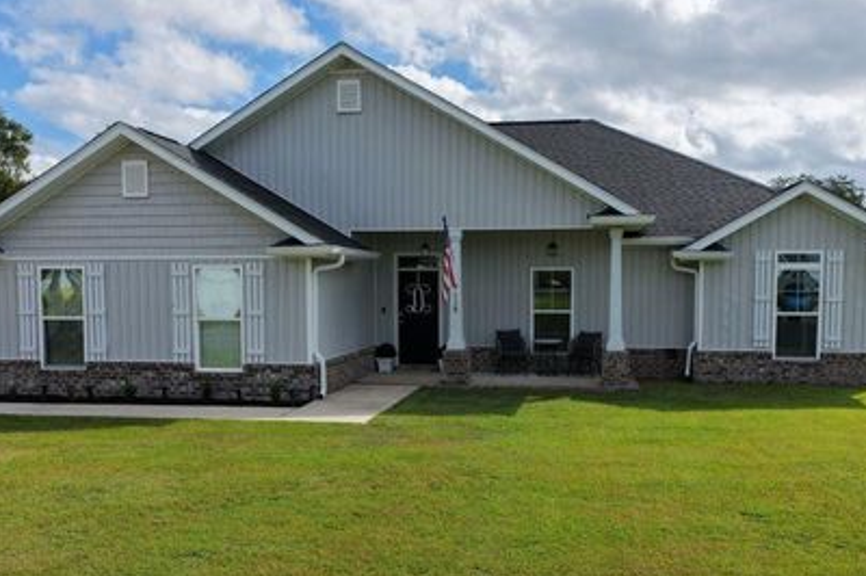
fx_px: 841
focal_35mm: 35
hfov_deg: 54.5
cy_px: 356
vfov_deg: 37.6
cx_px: 452
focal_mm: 14.45
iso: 100
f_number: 2.8
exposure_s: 1/800
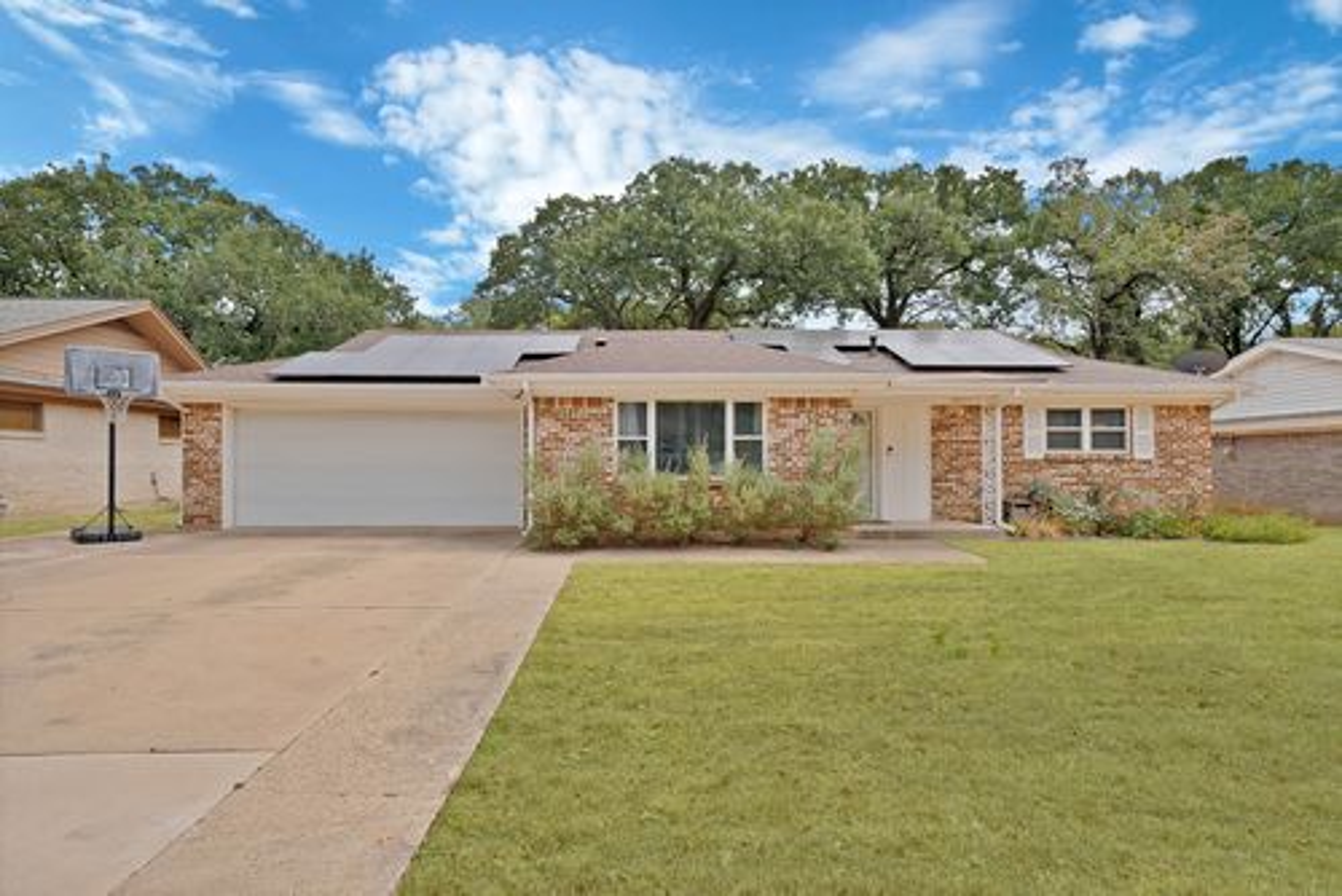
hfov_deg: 90.0
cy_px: 448
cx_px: 671
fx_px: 671
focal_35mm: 18
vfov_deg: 67.5
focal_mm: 18
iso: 640
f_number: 9
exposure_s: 1/160
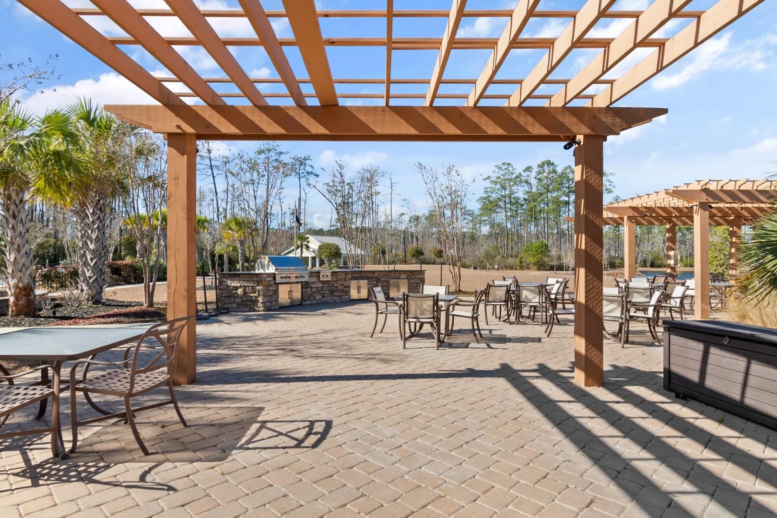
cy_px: 259
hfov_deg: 84.0
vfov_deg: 61.9
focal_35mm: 20
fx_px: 432
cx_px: 388
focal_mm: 10
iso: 100
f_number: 6.3
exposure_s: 1/160
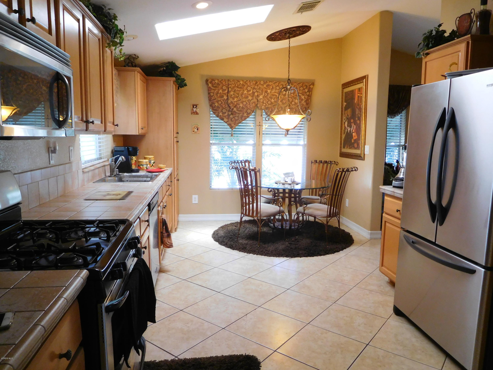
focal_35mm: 25
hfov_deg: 69.4
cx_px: 246
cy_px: 185
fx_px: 356
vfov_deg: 54.9
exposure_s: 1/30
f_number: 3.4
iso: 280
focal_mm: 4.5
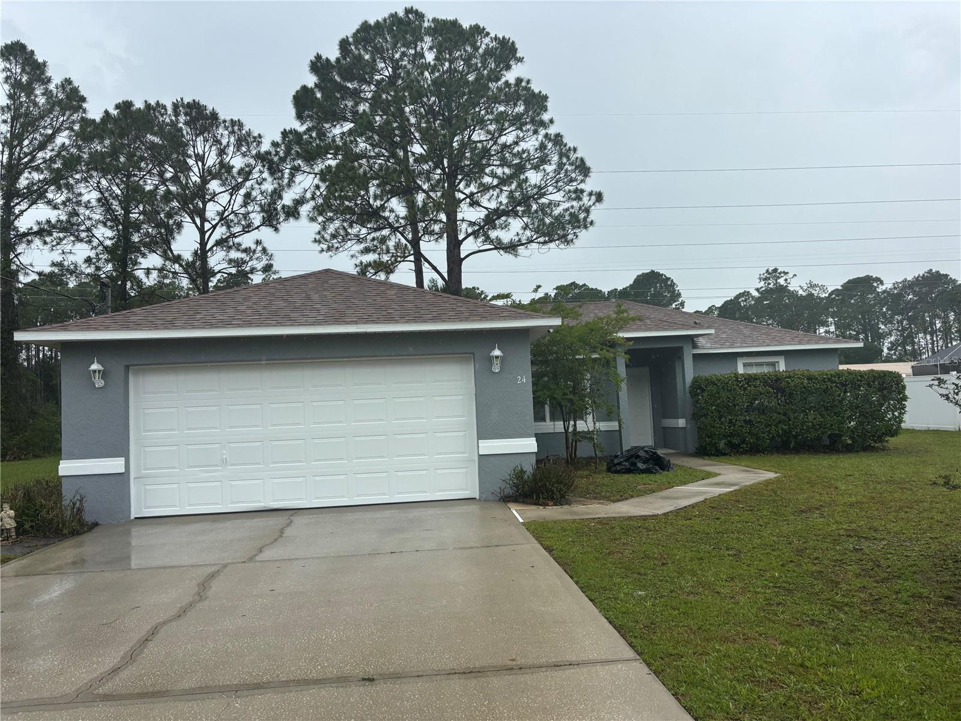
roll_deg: +0.1
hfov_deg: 67.3
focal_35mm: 26
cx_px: 480
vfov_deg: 53.1
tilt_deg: +0.3
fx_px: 722
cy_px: 360
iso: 50
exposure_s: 1/903
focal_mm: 5.96
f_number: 1.6
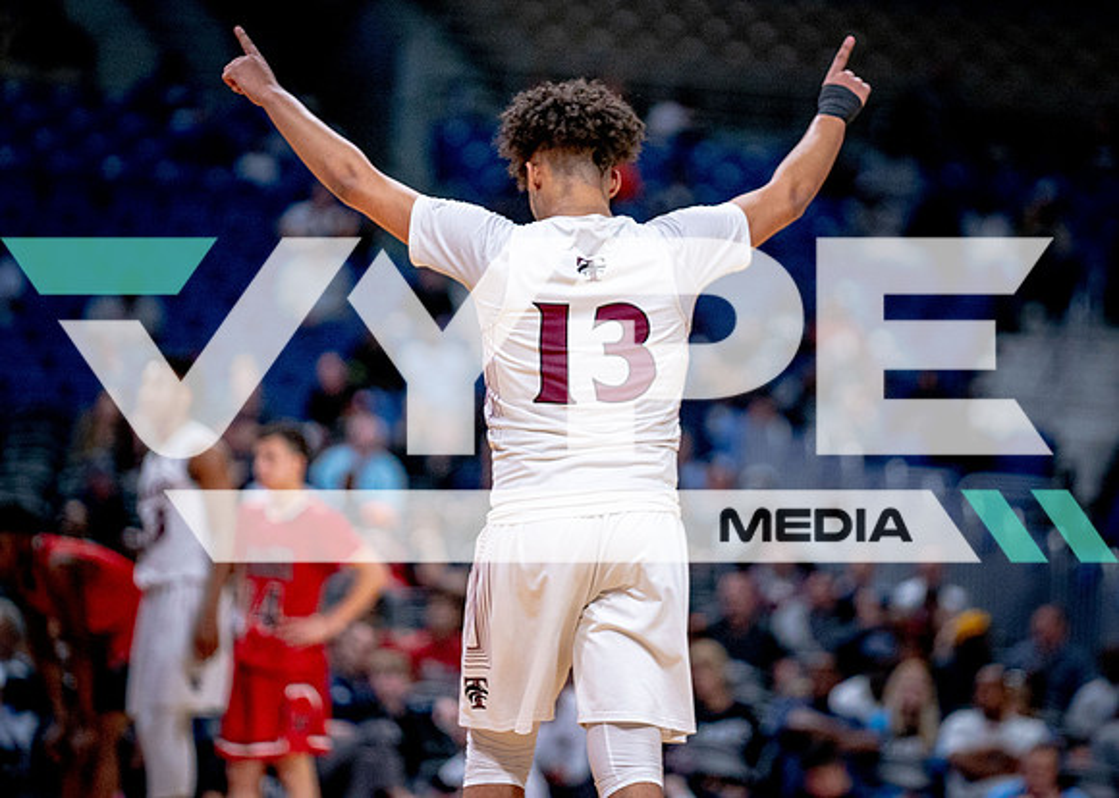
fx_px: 7948
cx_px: 632
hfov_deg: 8.1
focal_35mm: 250
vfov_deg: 5.8
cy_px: 321
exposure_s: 1/1500
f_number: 2.8
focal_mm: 200
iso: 2500
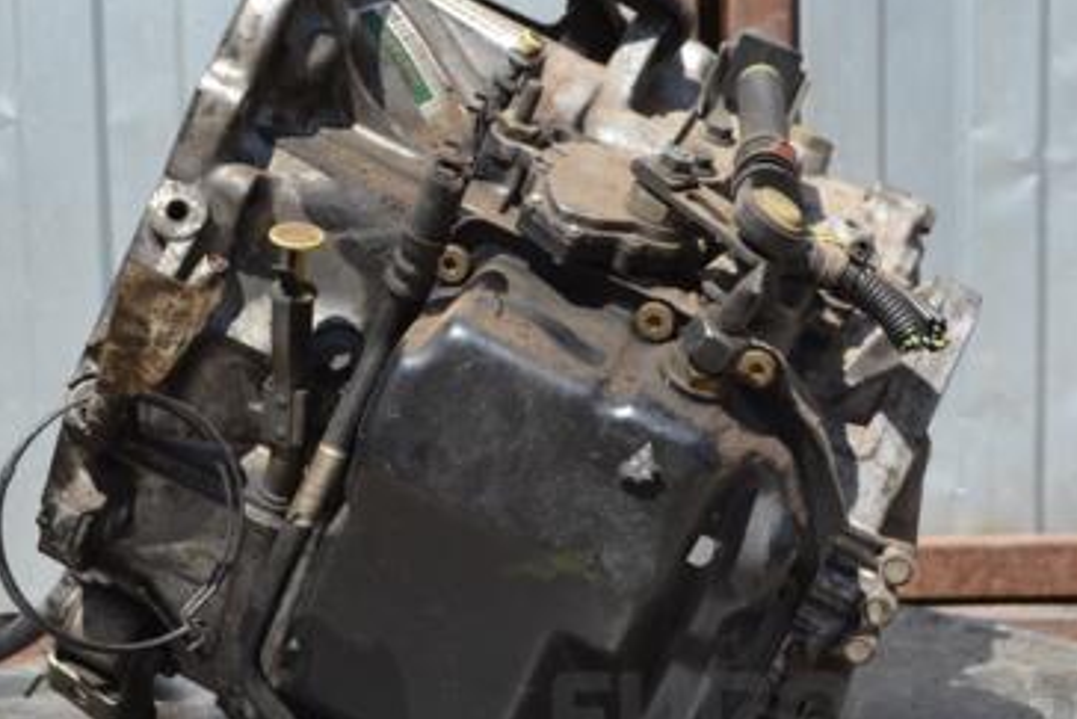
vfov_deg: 16.3
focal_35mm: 84
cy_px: 323
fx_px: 2514
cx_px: 497
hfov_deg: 24.2
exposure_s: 1/200
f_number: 7.1
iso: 100
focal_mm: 34
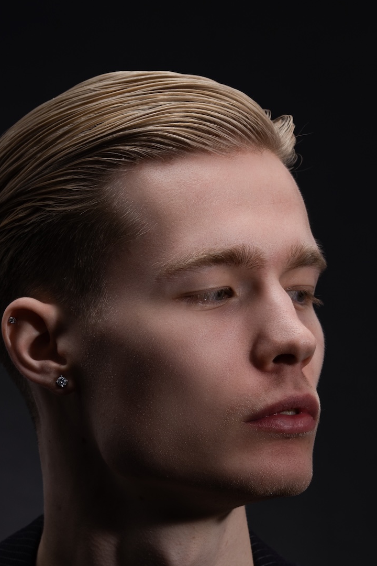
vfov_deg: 8.2
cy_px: 472
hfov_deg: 5.5
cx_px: 183
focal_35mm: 250
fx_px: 3927
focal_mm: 135
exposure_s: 1/160
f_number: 9
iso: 100
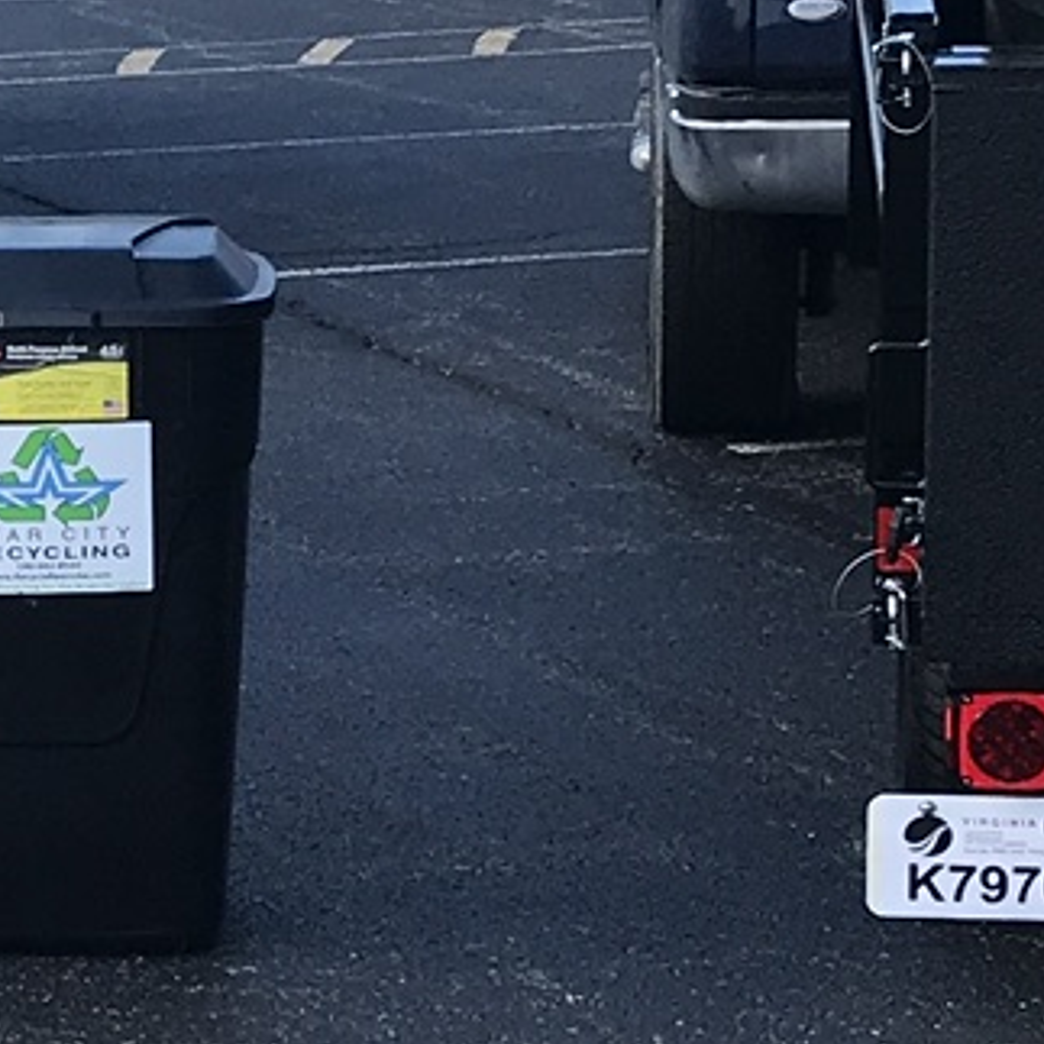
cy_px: 485
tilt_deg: -10.0
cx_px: -294
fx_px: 5357
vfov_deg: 11.1
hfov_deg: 10.9
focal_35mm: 157
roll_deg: +3.1
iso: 20
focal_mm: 3.99
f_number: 1.8
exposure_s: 1/805
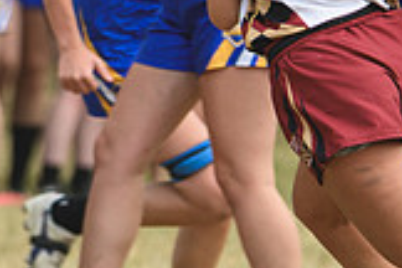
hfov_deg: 0.9
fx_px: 25246
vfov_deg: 0.6
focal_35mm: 2261
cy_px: -47
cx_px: 422
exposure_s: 1/1000
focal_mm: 420
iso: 320
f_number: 6
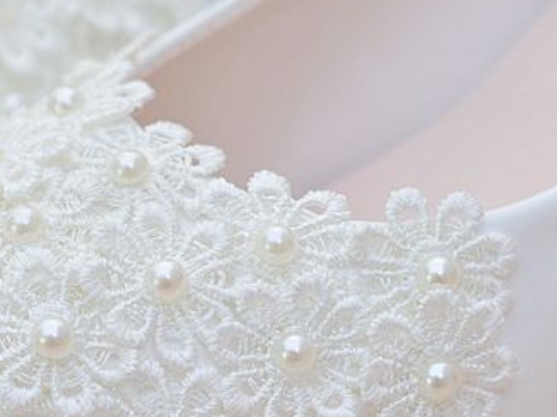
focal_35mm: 166
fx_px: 2669
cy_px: 241
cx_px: 299
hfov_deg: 11.9
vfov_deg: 8.9
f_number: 4.5
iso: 800
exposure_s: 1/800
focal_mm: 50
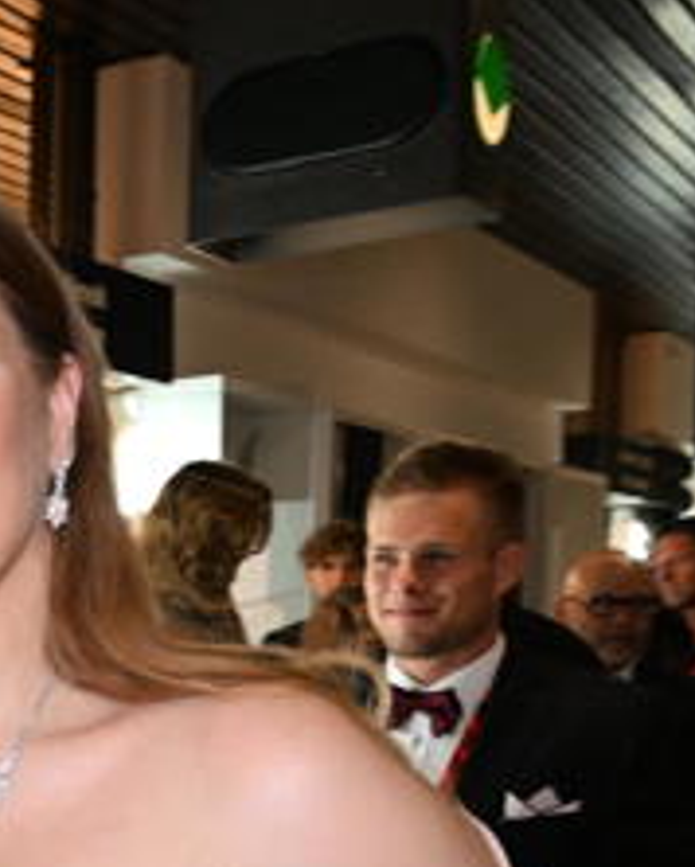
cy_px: 887
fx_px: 1797
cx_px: -472
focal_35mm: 70
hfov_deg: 18.3
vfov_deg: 25.6
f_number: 5.6
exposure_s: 1/160
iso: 3200
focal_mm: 24
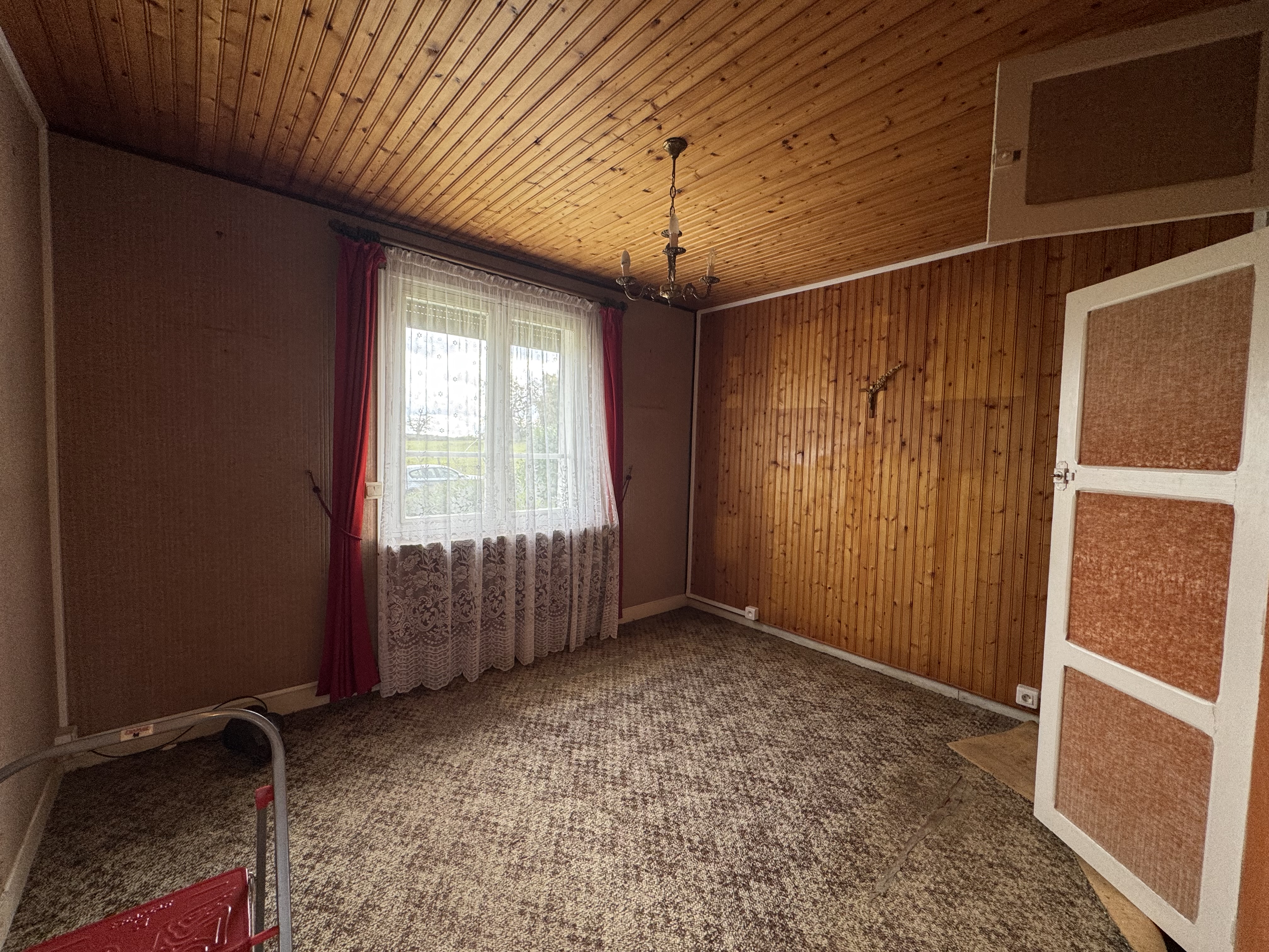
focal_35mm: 14
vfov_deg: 85.7
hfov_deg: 102.1
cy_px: 476
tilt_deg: -3.7
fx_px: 513
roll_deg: -0.8
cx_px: 634
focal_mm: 2.22
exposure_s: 1/100
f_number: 2.2
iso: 125
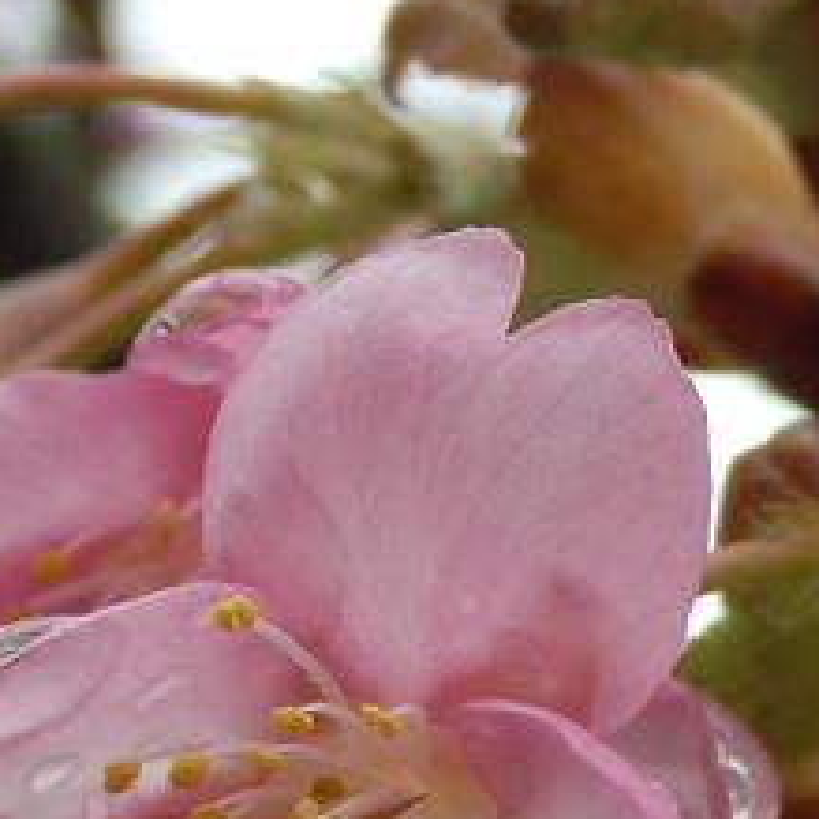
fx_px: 7120
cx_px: 901
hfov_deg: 6.6
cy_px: 669
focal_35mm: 266
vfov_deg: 6.6
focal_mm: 11.9
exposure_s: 1/160
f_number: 4.4
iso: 100
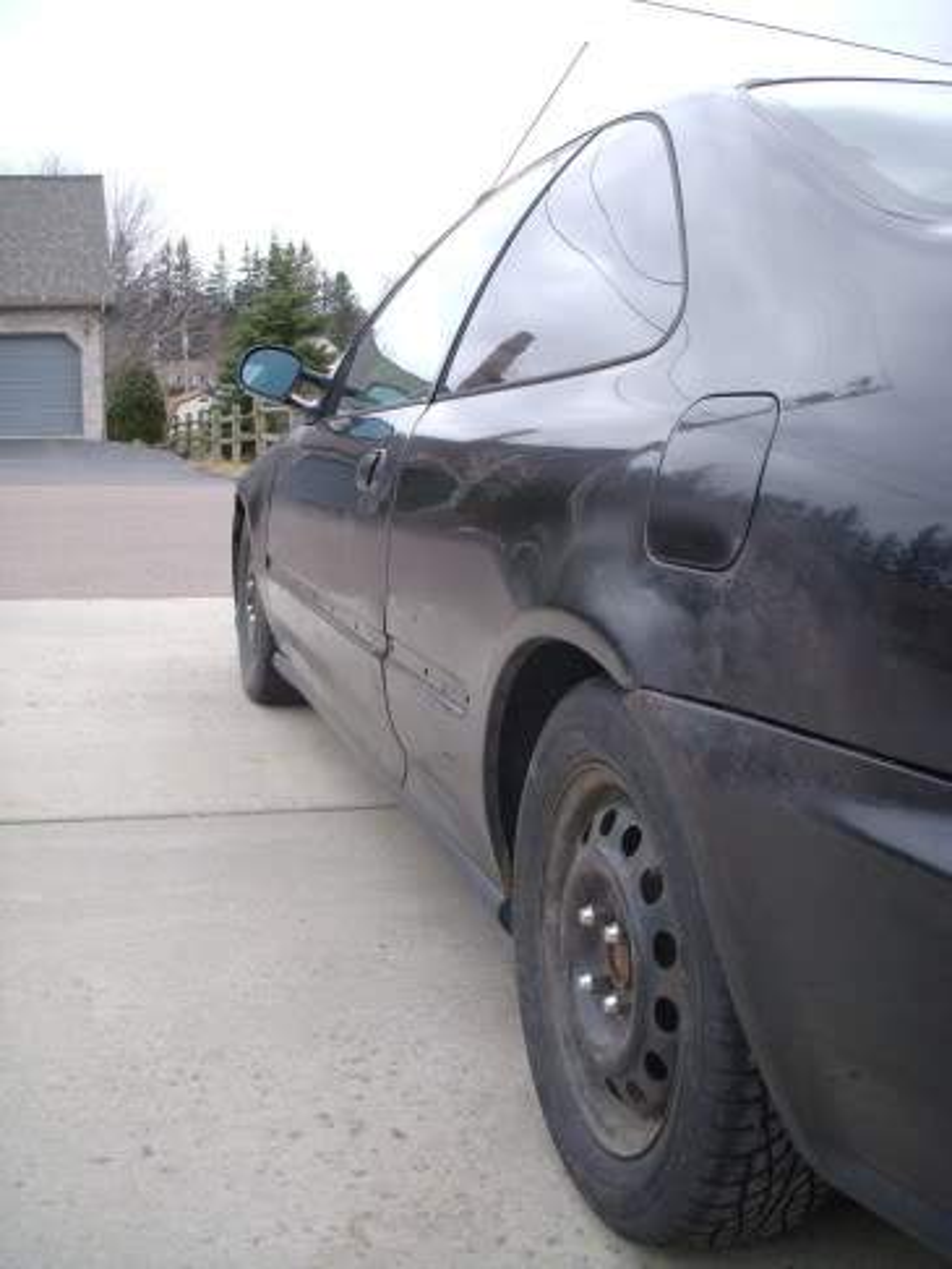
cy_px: 634
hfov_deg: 37.8
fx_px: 1392
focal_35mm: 38
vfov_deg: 49.0
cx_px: 476
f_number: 3.3
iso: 100
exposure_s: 1/200
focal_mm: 6.3
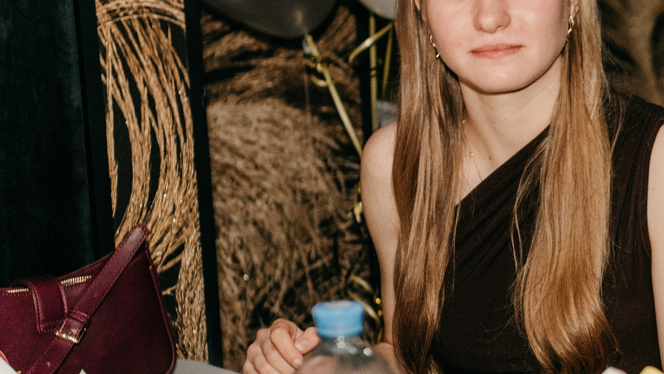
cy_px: 247
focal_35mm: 184
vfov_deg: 6.6
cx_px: 809
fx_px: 3240
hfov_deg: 11.5
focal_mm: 70
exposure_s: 1/160
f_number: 4
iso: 800
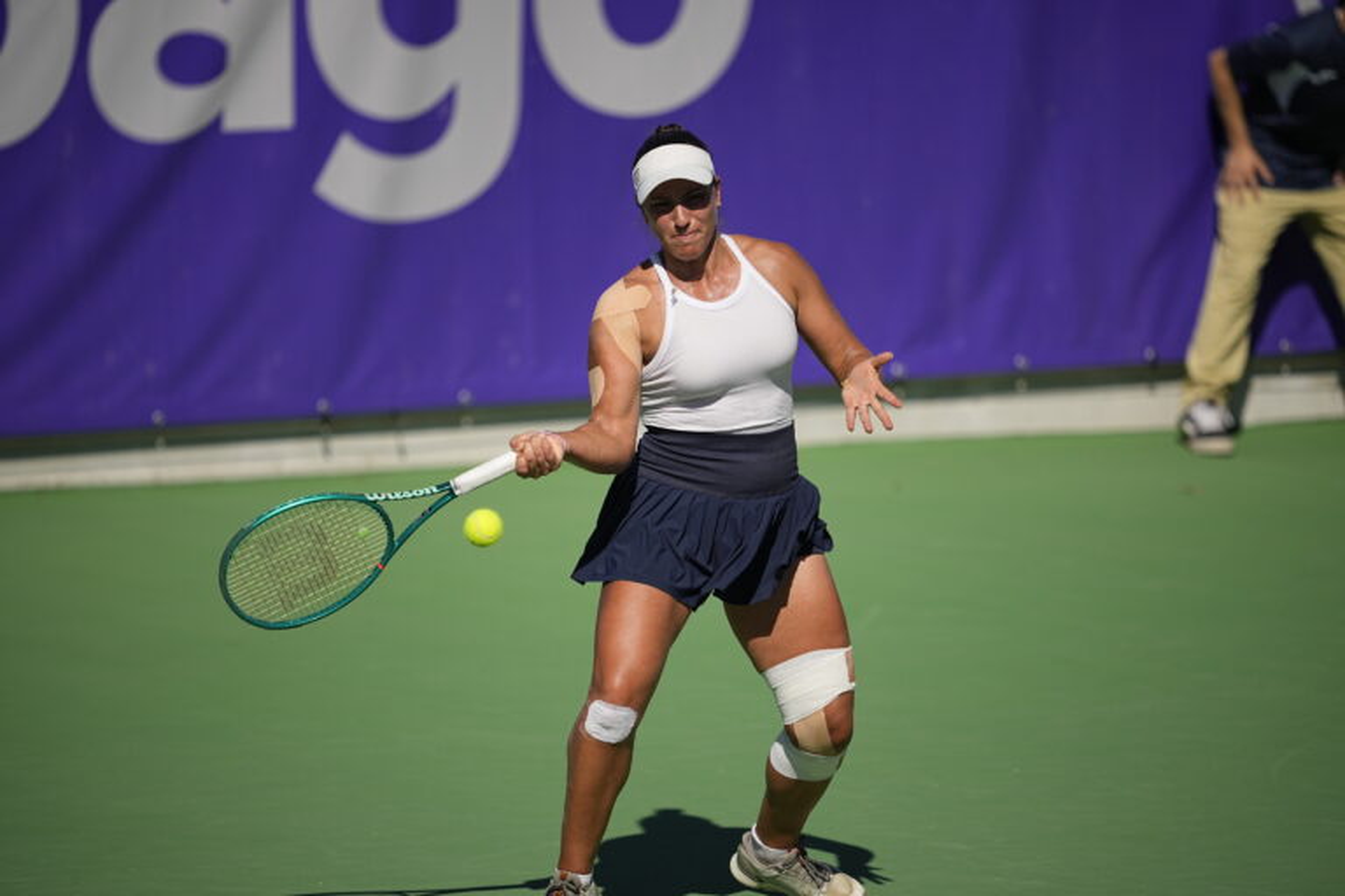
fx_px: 14943
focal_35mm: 400
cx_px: 672
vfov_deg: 3.4
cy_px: 448
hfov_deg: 5.2
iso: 400
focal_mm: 400
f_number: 2.8
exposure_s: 1/16000
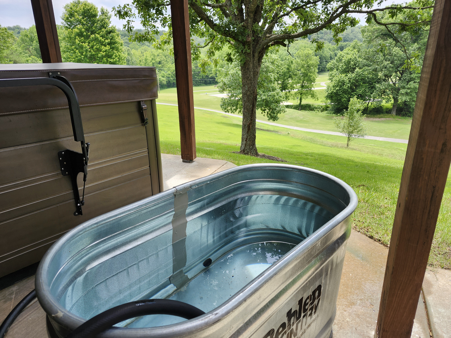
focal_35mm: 23
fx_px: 300
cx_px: 226
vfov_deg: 58.9
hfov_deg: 73.9
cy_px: 169
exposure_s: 1/465
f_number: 1.8
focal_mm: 5.54
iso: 25
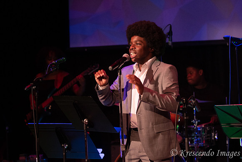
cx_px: 121
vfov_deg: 11.2
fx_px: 827
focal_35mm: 123
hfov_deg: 16.6
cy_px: 81
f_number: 2.8
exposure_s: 1/200
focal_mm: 82
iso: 1600
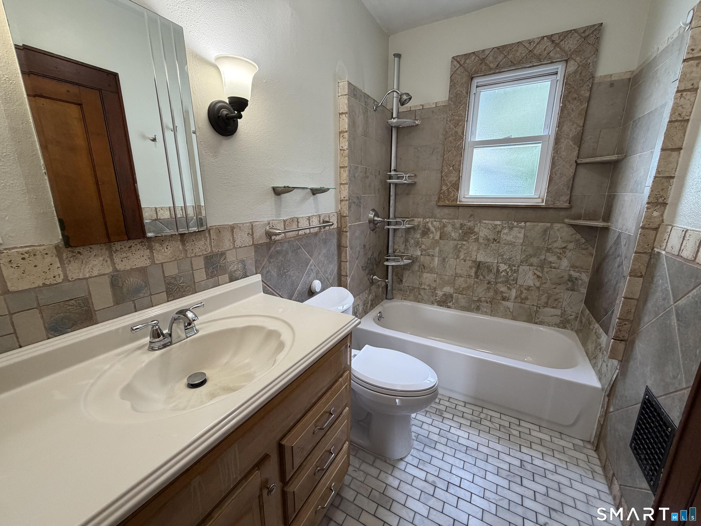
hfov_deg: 102.1
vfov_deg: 85.7
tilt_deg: -13.6
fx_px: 284
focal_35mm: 14
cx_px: 350
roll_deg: +0.4
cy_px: 263
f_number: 2.2
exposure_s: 1/120
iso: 250
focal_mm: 2.22
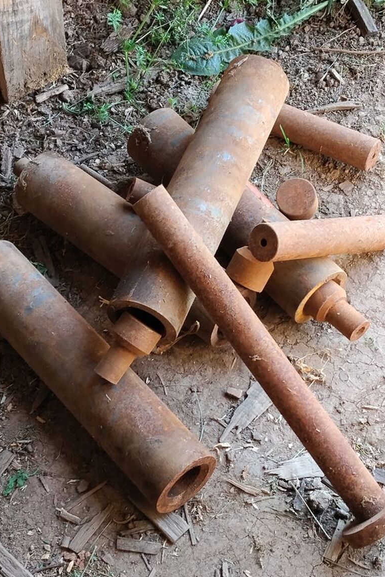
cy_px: 294
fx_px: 1123
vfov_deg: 28.8
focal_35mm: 70
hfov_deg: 19.5
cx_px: 197
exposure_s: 1/50
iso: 64
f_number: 1.8
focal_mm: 4.22
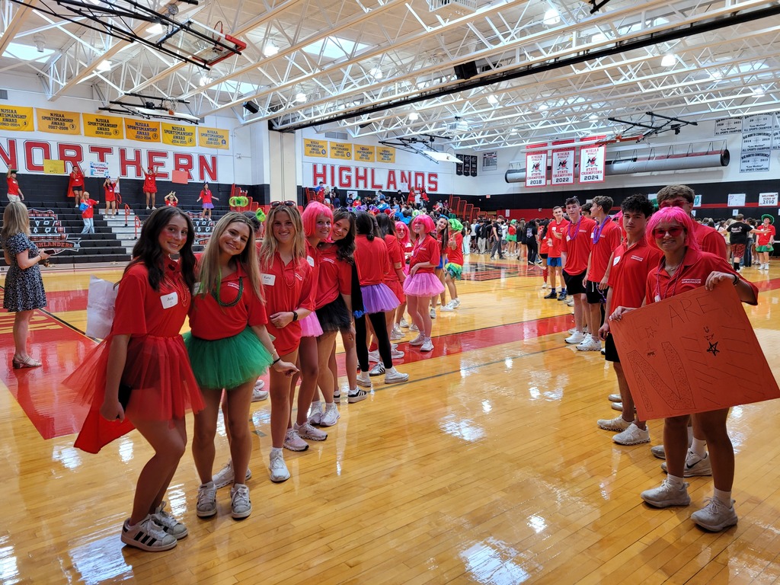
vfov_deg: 53.1
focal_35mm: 26
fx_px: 586
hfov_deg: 67.3
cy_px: 292
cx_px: 390
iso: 160
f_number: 1.8
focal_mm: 5.4
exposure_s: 1/60
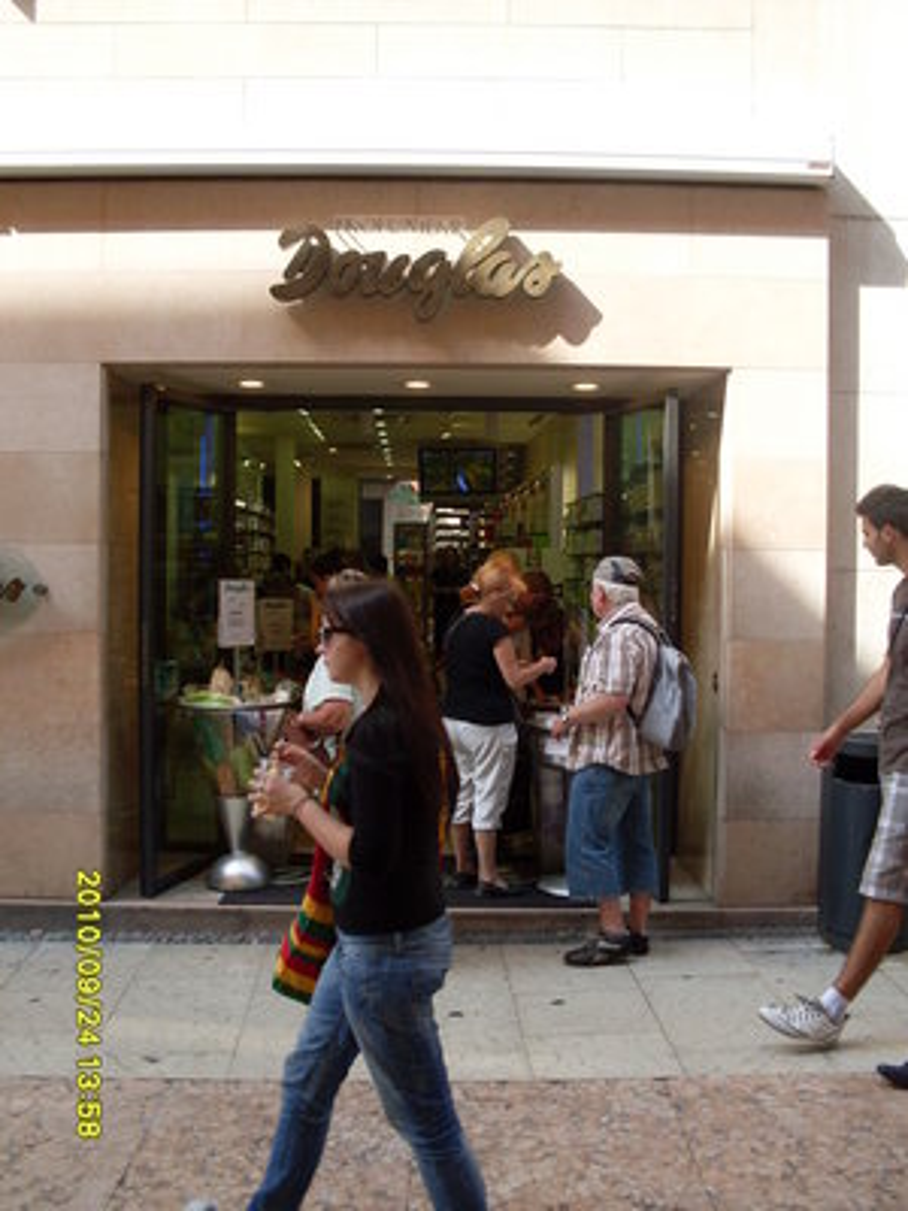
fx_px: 1329
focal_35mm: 38
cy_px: 606
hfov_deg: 37.7
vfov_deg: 49.0
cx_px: 454
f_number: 2.8
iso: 80
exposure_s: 1/250
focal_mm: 6.3
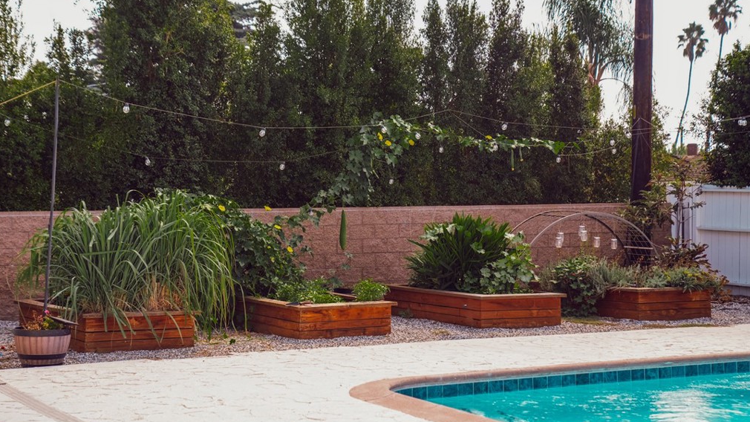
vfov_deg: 17.7
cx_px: 374
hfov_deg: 31.0
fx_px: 1352
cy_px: 223
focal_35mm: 68
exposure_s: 1/160
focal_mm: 64
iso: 1250
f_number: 4
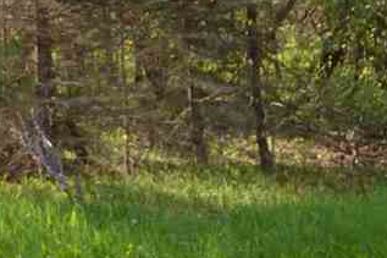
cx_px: -115
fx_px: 1171
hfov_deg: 17.6
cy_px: -37
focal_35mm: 109
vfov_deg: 12.3
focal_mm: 18
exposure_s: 1/160
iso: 100
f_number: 4
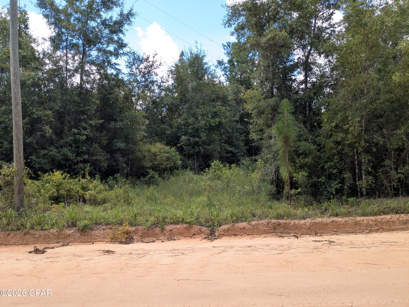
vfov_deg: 51.4
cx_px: 204
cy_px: 154
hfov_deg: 65.3
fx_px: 319
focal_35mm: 27
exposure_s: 1/709
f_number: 1.73
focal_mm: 4.38
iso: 46
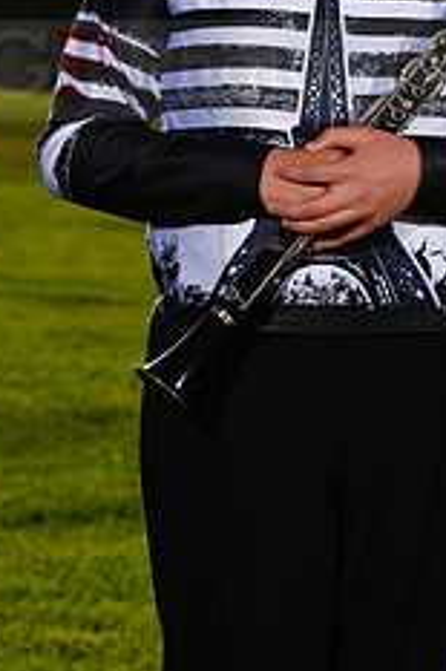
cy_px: 52
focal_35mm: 352
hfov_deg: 3.9
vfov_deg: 5.8
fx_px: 6551
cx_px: 296
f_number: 11
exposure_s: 1/250
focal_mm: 182
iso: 125
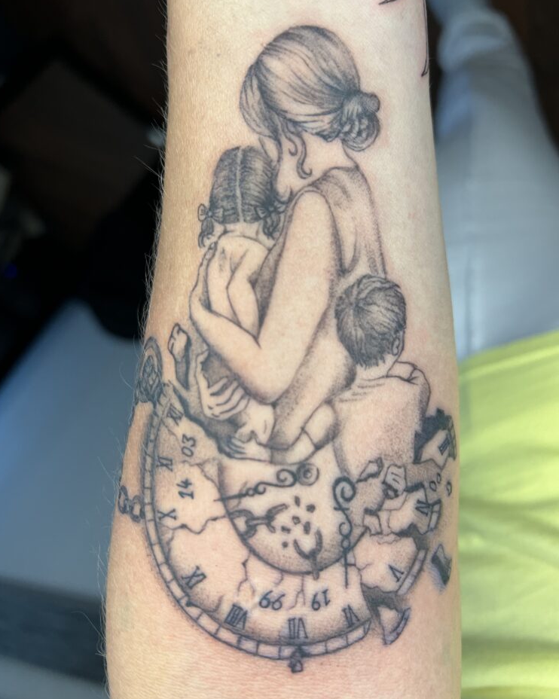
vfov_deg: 62.2
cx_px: 282
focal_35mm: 28
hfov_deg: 51.5
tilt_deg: -38.3
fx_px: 579
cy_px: 354
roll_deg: -20.6
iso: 125
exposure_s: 1/121
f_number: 1.5
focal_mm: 5.7
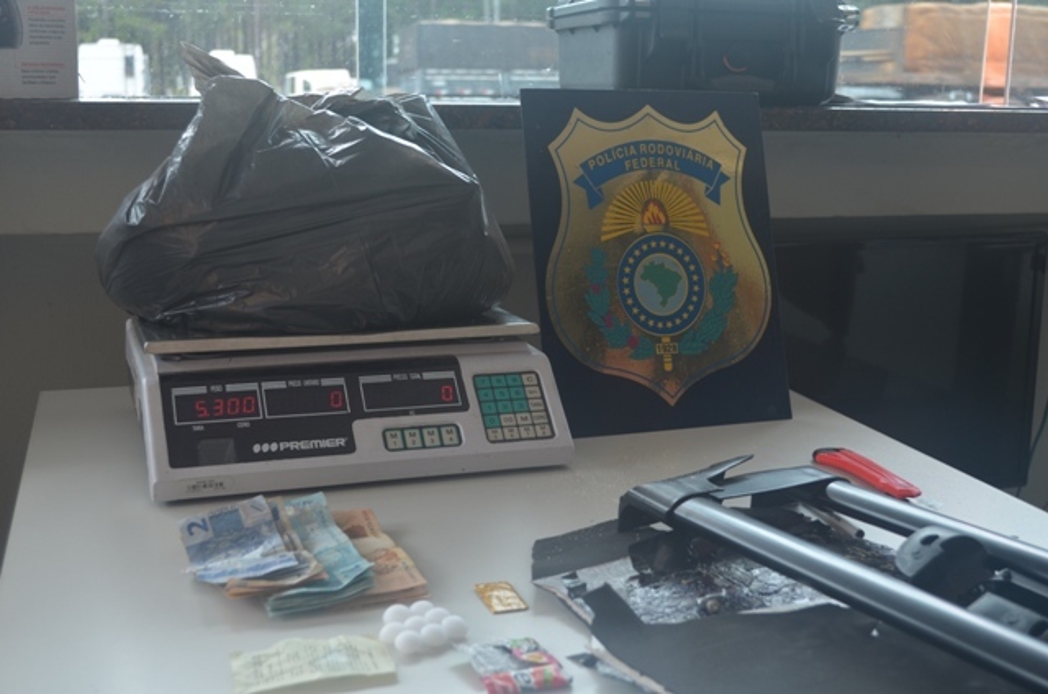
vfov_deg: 29.7
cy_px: 347
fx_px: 1307
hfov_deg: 43.7
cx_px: 524
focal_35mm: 45
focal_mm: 30
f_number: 4.5
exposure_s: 1/50
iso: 100
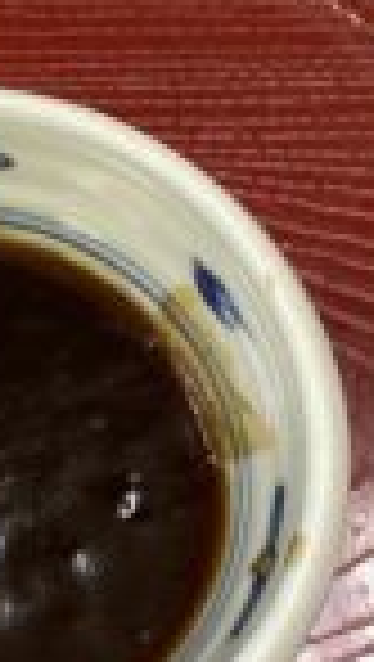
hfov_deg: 13.7
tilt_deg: -73.8
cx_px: -88
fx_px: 1512
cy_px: 471
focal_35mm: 86
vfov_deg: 24.5
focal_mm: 3.3
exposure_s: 1/60
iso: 250
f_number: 2.4
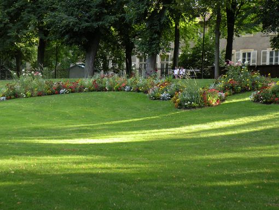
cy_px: 105
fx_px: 540
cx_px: 140
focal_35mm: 67
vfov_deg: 21.9
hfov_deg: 29.0
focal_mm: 11.9
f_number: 3.5
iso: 64
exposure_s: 1/44
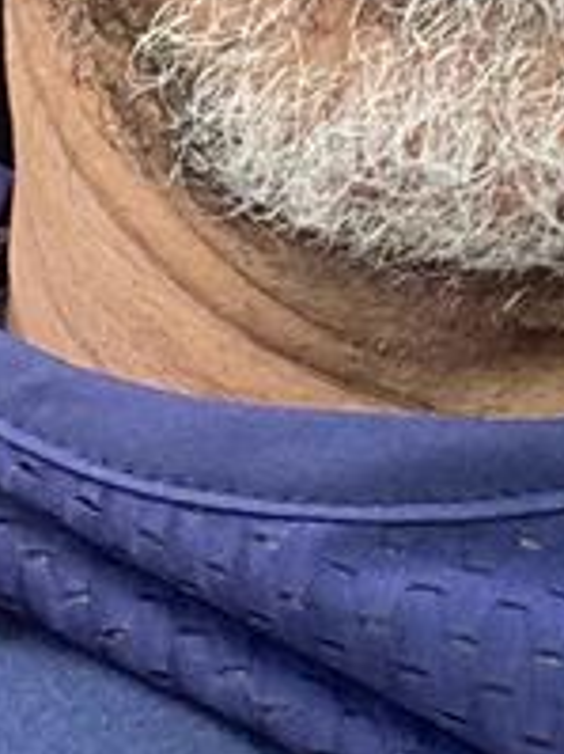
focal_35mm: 193
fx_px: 4197
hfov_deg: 7.7
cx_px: 496
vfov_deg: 10.2
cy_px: 64
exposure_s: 1/122
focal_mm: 2.71
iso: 64
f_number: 2.2
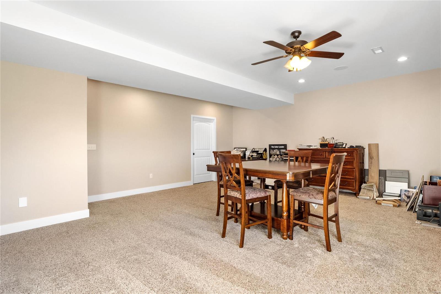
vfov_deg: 67.4
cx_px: 220
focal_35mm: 18
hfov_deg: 90.0
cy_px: 147
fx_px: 220
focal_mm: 9
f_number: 8
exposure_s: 1/8
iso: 400
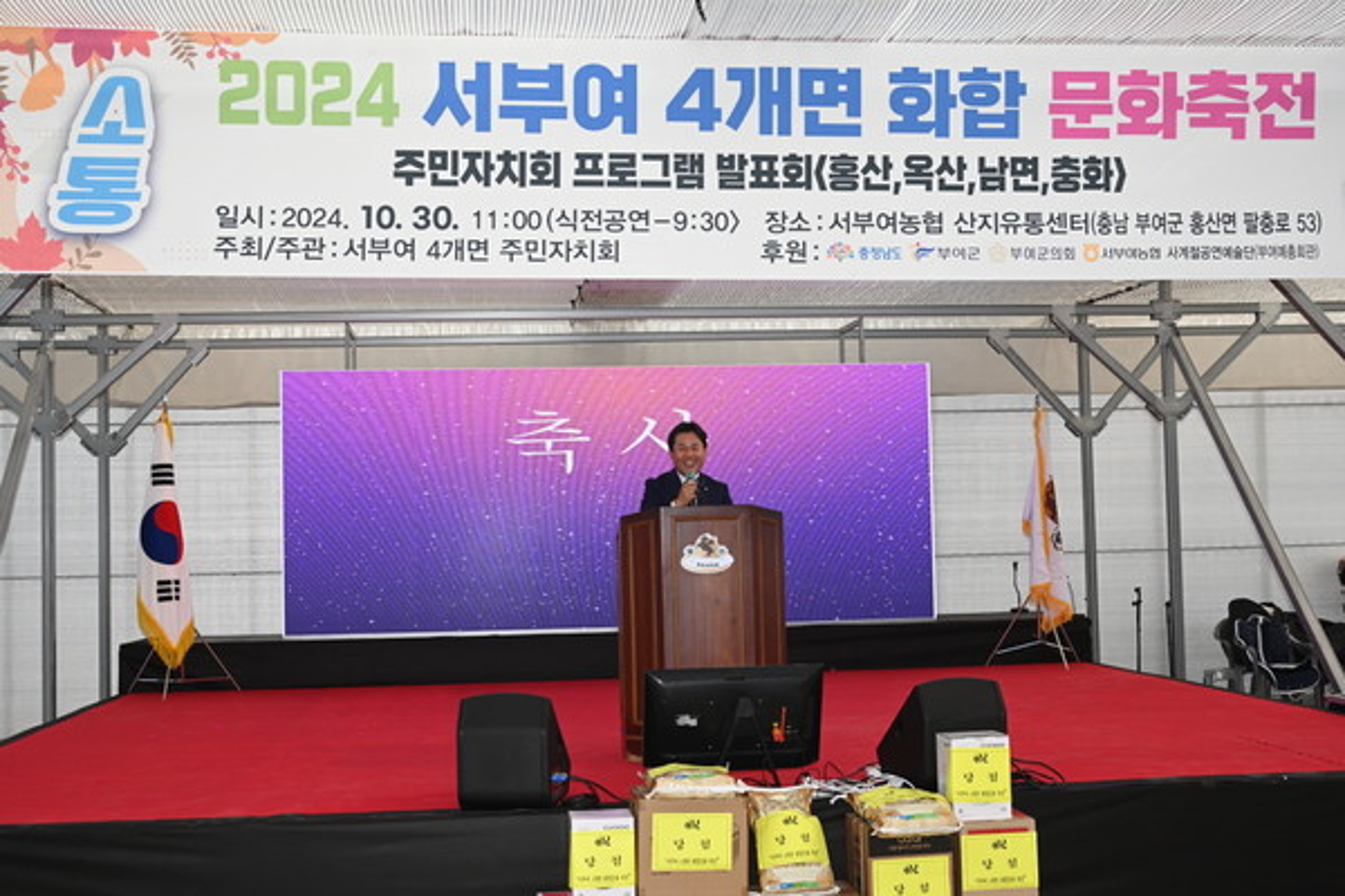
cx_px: 672
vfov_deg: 30.5
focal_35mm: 44
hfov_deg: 44.5
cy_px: 448
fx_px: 1644
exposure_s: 1/200
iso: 640
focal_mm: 44
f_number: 8
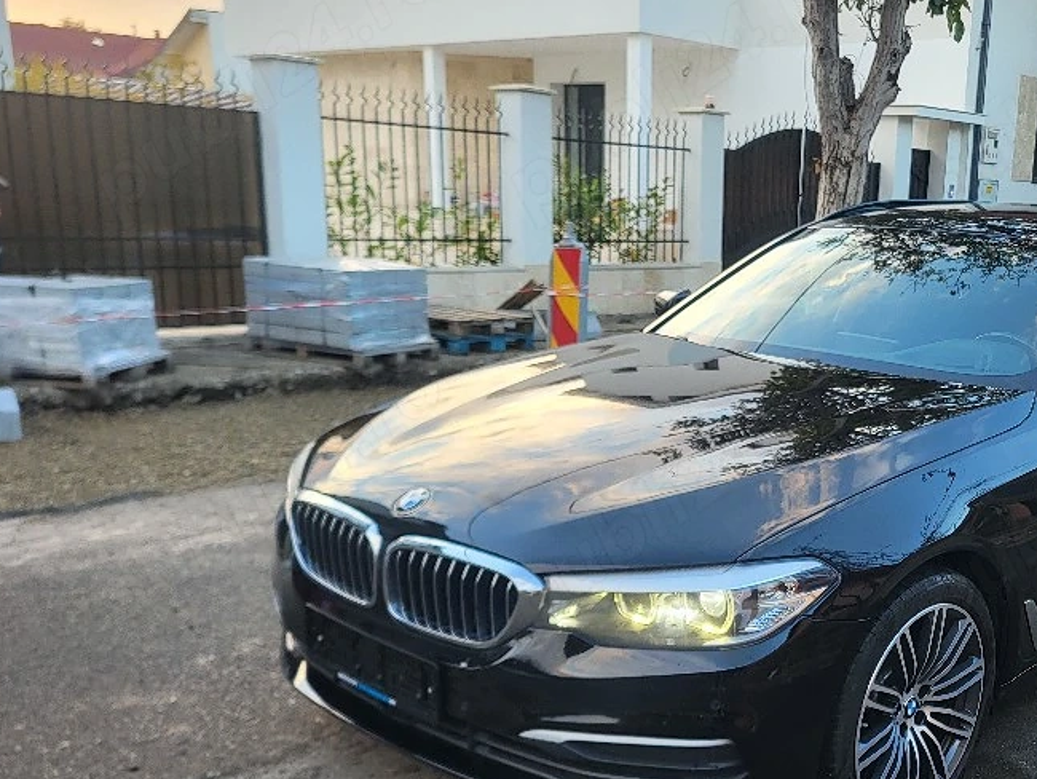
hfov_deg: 45.1
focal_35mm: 40
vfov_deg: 35.7
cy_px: 509
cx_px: 787
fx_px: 1199
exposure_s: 1/101
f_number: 1.8
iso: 40
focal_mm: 5.4
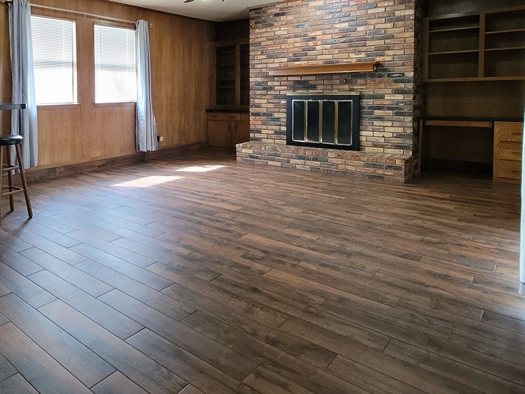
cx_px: 124
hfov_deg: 66.5
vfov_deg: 54.9
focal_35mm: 24
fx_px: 364
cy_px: 112
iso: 400
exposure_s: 1/30
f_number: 2.2
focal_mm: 2.2
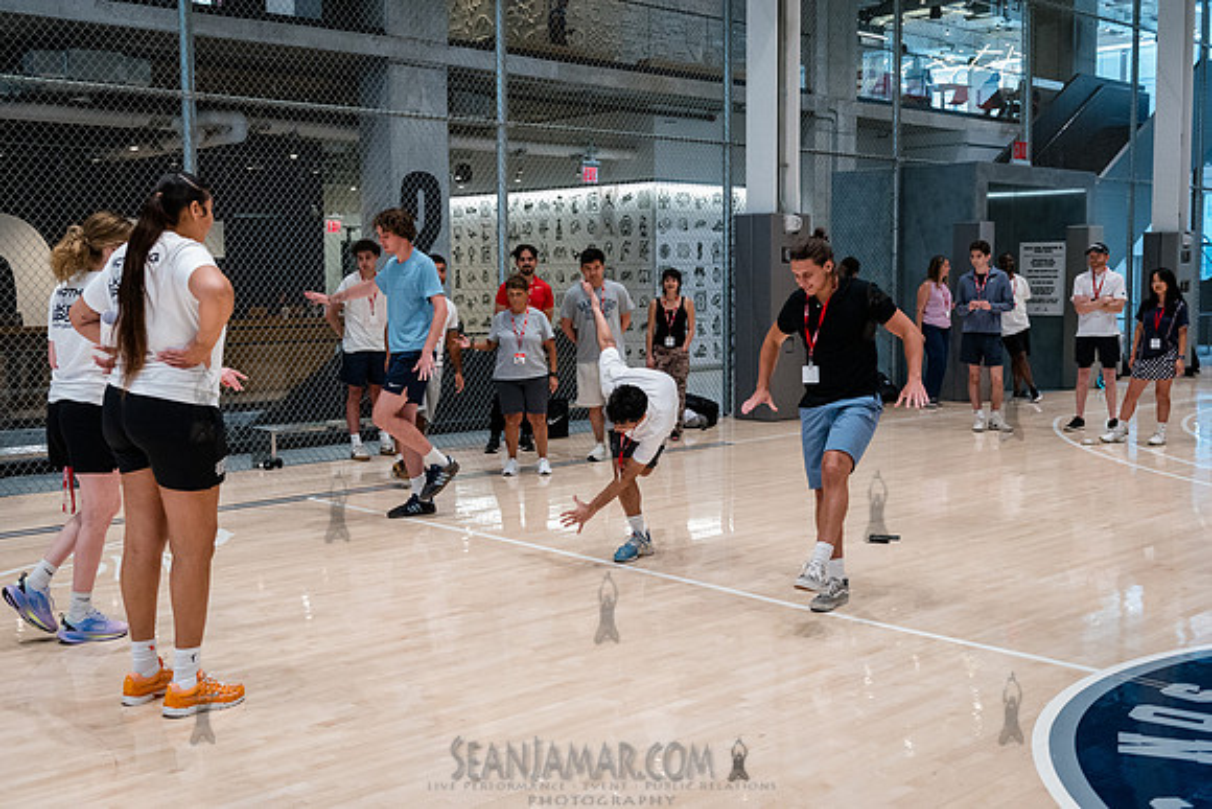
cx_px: 612
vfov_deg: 34.5
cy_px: 404
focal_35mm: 39
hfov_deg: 49.8
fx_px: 1304
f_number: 3.5
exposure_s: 1/500
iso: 5000
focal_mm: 38
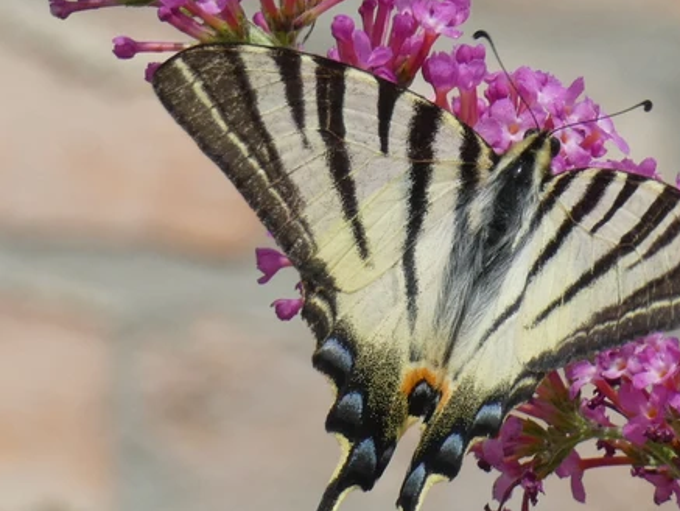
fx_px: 6583
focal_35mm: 335
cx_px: 436
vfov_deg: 4.4
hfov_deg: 5.9
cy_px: 330
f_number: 5.5
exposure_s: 1/160
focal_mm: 41.1
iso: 80
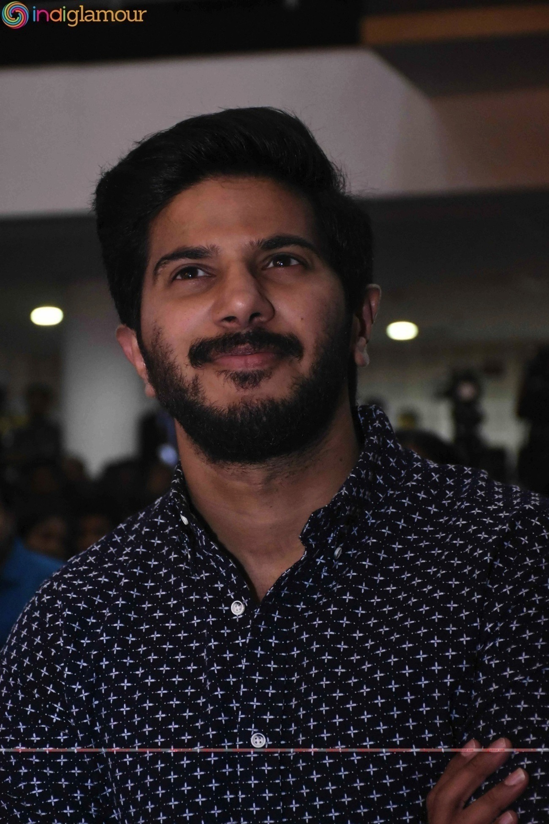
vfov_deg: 21.9
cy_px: 412
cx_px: 274
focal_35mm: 93
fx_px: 2127
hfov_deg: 14.7
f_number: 5
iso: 8000
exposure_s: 1/100
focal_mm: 62
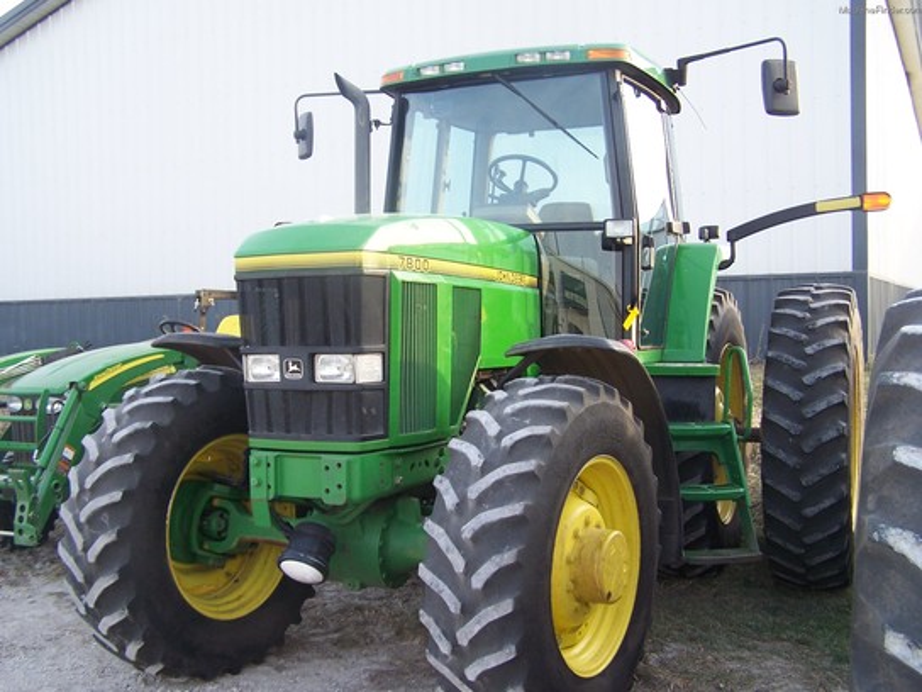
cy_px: 346
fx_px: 1012
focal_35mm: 38
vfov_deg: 37.7
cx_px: 461
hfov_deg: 49.0
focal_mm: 6.3
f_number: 2.8
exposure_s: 1/60
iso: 80
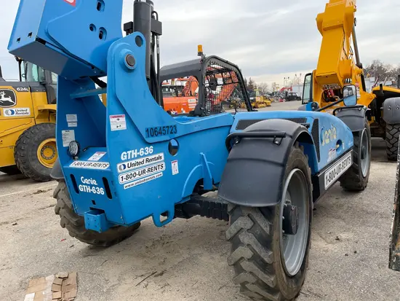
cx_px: 200
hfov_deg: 67.3
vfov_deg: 53.1
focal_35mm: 26
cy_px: 150
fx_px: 301
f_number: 1.6
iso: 50
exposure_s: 1/882
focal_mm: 4.2
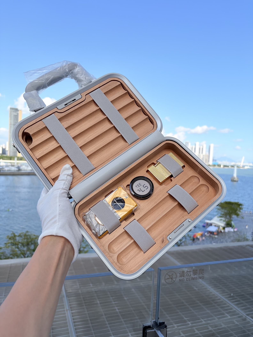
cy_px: 168
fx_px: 253
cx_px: 126
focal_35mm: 26
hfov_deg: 53.1
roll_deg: -2.1
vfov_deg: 67.3
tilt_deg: -2.7
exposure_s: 1/2639
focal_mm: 5.96
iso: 50
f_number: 1.6
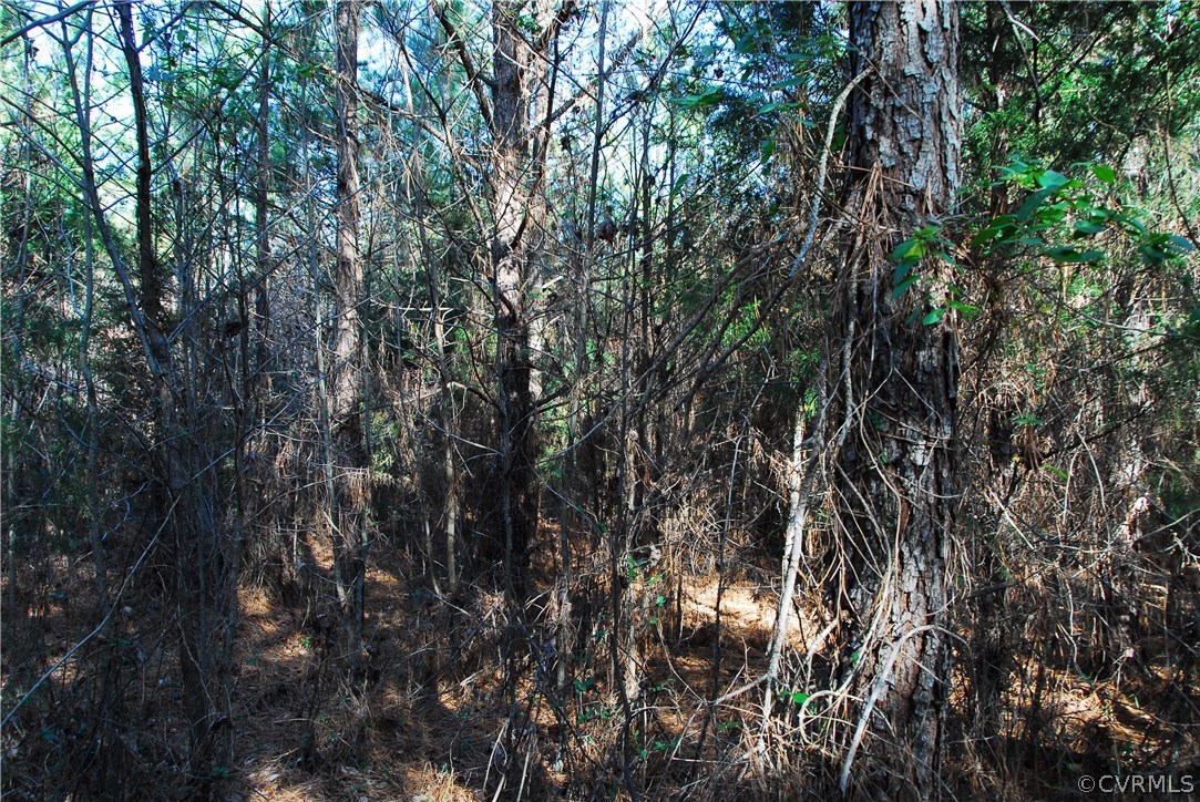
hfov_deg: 61.9
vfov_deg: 43.7
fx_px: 1001
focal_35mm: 30
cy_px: 401
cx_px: 600
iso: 200
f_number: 8
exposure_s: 1/30
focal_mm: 20
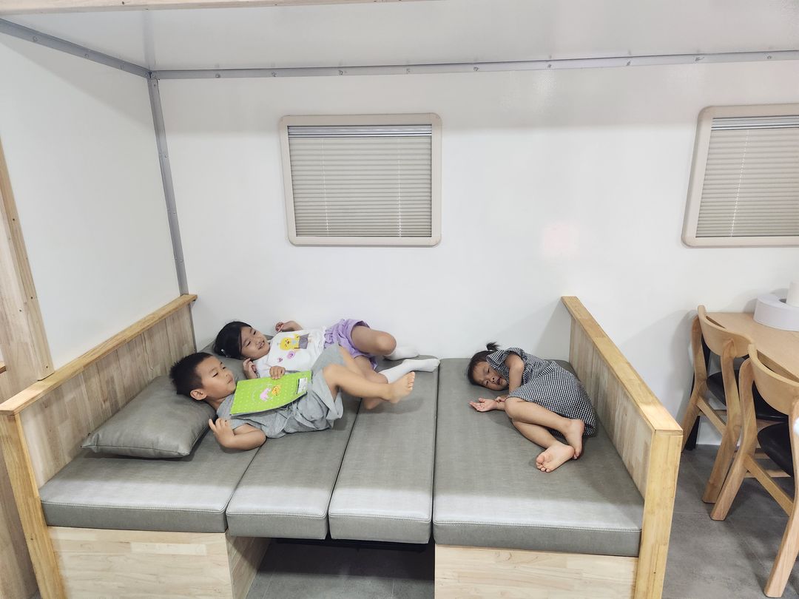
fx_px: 531
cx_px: 400
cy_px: 300
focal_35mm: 23
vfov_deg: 58.9
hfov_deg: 73.9
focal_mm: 5.4
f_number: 1.8
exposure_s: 1/120
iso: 400
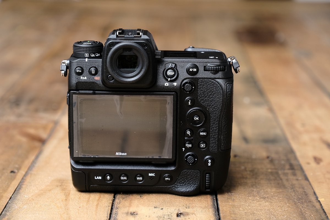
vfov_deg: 17.7
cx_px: 165
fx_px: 706
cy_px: 110
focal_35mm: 77
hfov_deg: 26.3
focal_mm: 51.6
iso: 160
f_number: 3.6
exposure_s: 1/200
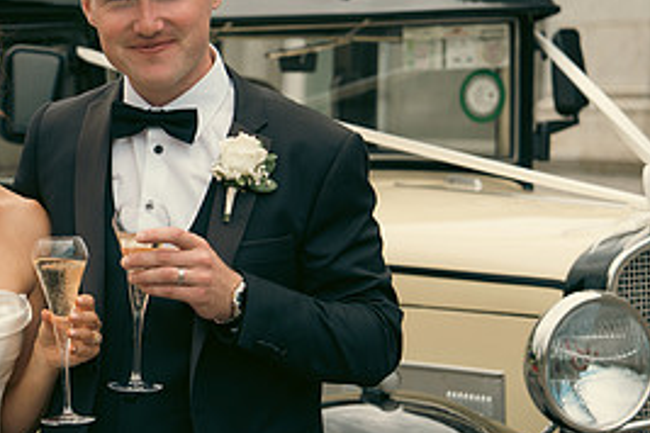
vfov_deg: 9.0
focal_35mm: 152
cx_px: 19
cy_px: 254
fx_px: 2744
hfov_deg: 13.3
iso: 125
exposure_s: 1/500
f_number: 3.5
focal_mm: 70
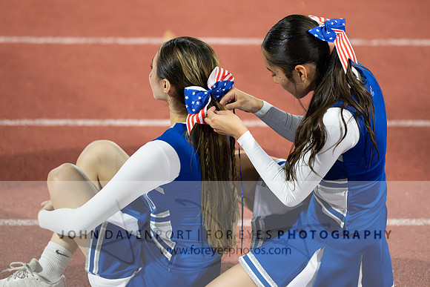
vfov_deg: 7.1
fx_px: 2319
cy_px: 128
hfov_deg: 10.6
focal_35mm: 194
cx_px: 238
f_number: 2.8
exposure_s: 1/1000
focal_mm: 170
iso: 25600
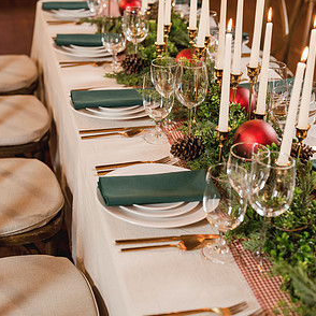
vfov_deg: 26.4
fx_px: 671
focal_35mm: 65
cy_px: 119
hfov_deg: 26.5
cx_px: 159
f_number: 3.2
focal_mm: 50
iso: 400
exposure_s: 1/80
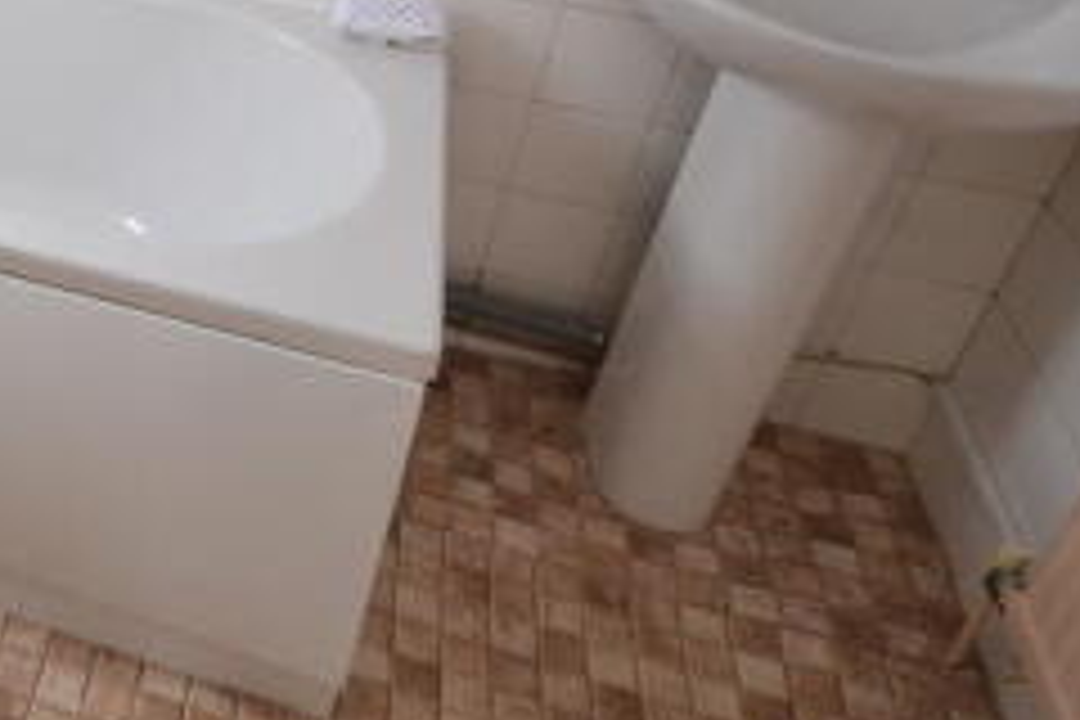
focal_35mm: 41
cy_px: 38
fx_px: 1230
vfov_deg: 30.8
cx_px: -83
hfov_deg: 39.5
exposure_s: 1/60
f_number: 4
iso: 500
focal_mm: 10
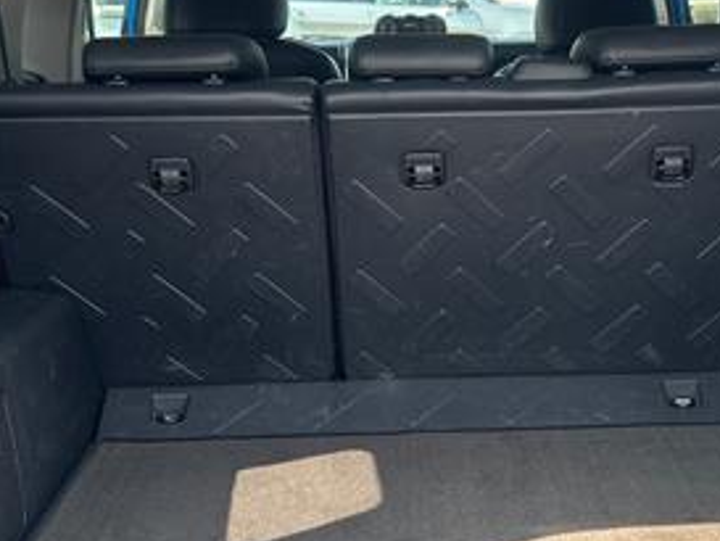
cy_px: 343
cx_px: 440
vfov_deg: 24.0
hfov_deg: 31.6
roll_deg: +1.5
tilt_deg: -17.1
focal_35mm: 61
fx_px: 1269
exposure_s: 1/316
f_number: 1.5
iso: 50
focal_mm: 5.7
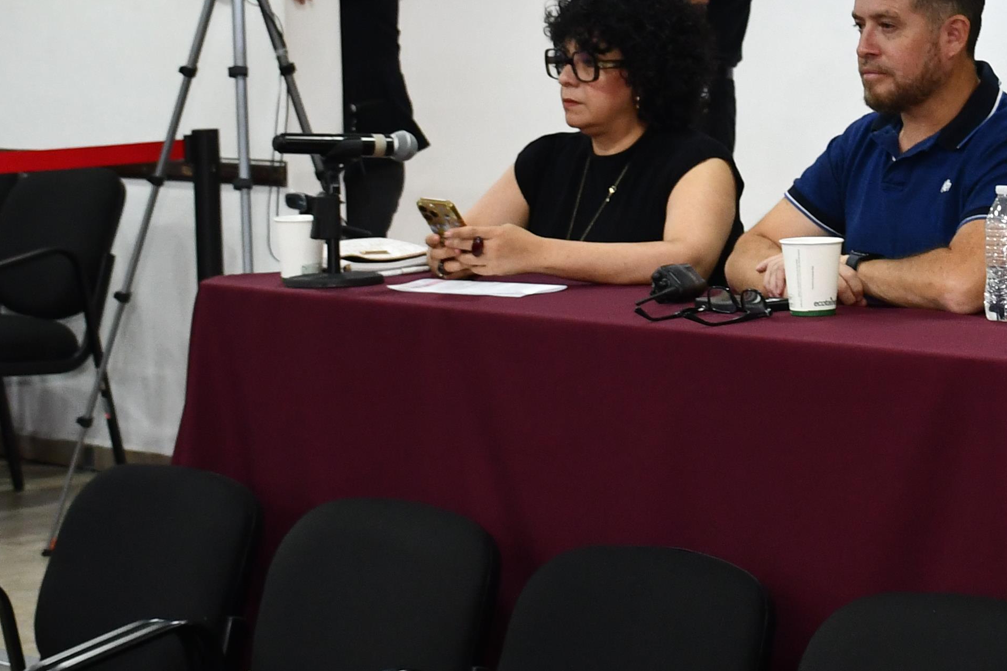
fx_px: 3272
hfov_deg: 17.2
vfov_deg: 11.6
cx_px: 920
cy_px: 89
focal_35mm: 117
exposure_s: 1/60
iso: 900
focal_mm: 27
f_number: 4
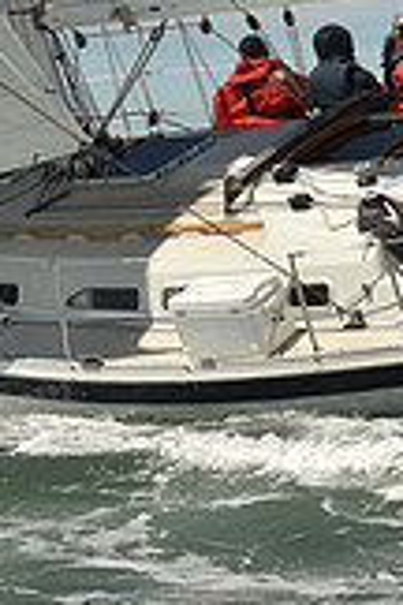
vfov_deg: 8.2
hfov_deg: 5.5
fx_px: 4198
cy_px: 200
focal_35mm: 250
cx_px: 269
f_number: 13
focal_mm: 70
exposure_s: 1/800
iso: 320
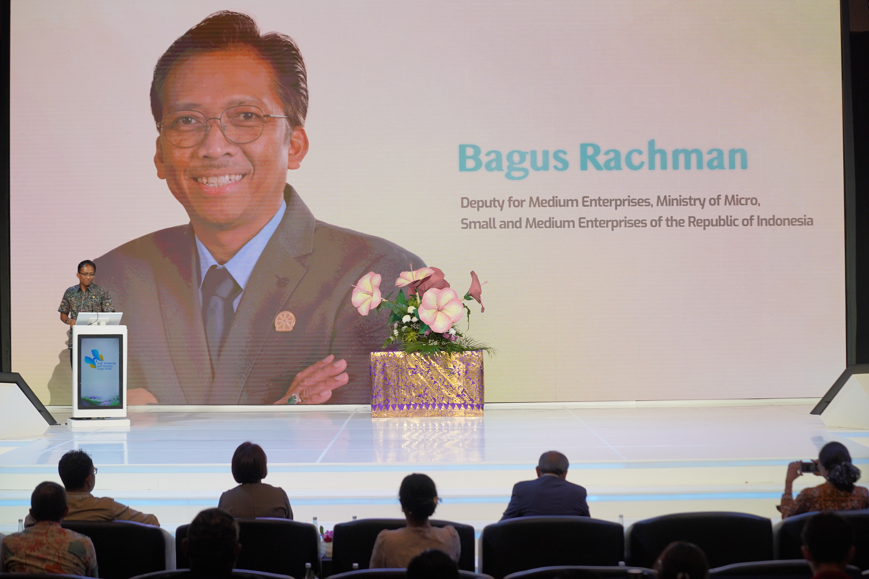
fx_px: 1690
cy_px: 290
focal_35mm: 70
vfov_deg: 19.5
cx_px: 434
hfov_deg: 28.8
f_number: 4
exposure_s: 1/500
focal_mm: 70
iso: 640
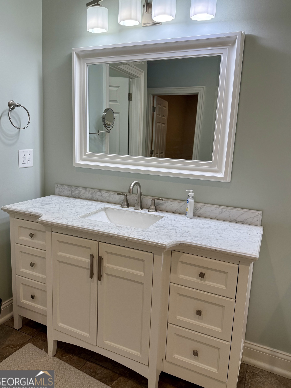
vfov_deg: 69.4
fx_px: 280
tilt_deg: -10.2
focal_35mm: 25
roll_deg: -2.6
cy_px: 188
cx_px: 145
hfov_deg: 54.9
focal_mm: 6.76
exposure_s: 1/231
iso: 125
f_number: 1.78
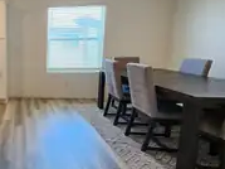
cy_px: 79
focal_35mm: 29
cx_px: -10
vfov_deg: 48.2
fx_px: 188
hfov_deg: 48.2
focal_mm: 2.2
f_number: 2.2
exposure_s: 1/60
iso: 125
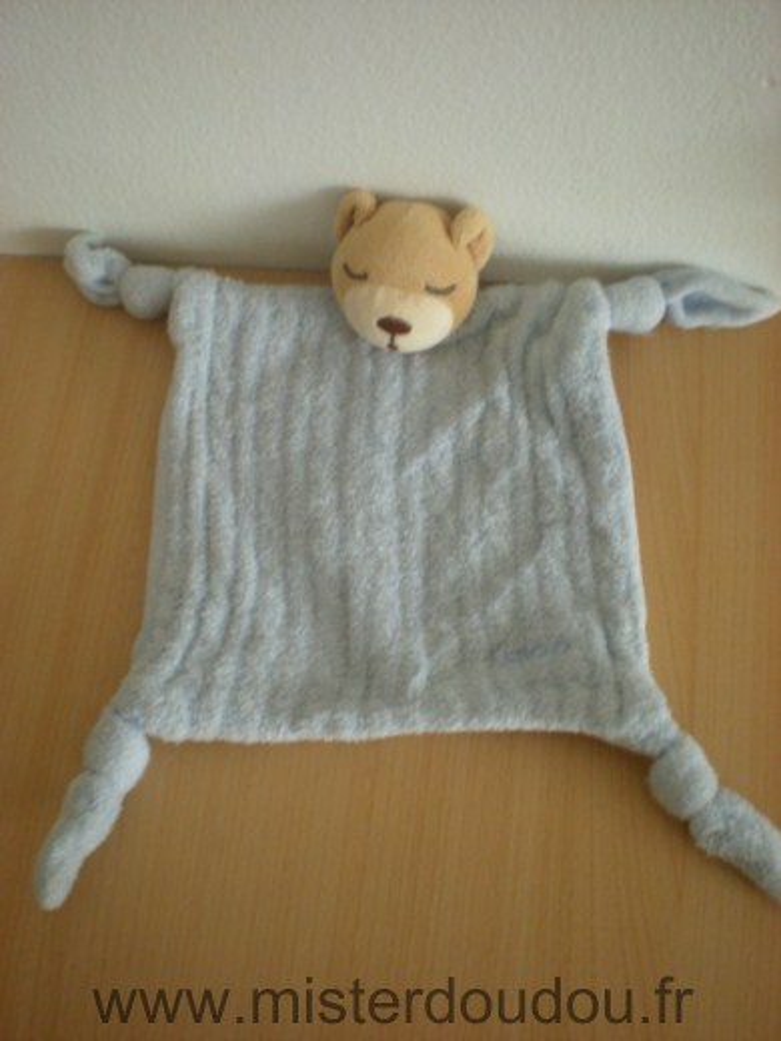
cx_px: 390
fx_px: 1143
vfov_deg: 49.0
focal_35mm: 38
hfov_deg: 37.7
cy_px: 520
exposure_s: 1/8
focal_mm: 6.3
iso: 301
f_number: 3.1
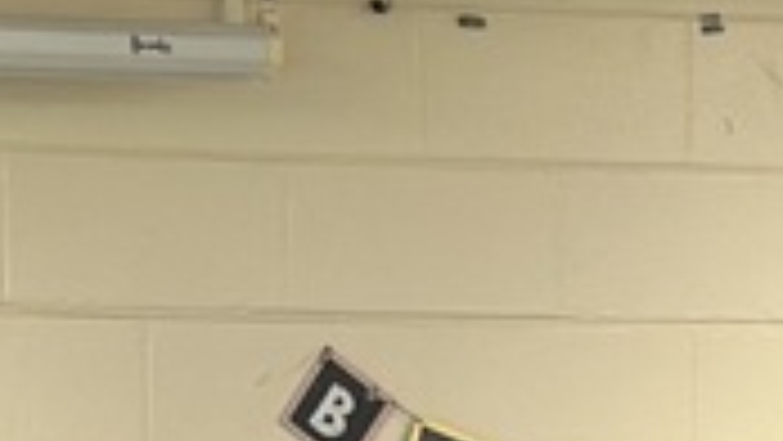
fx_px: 6397
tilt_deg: -8.9
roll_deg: -0.2
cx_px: 680
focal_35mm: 308
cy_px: 1647
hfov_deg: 7.0
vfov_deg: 3.8
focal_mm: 6.86
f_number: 1.78
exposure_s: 1/60
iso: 125
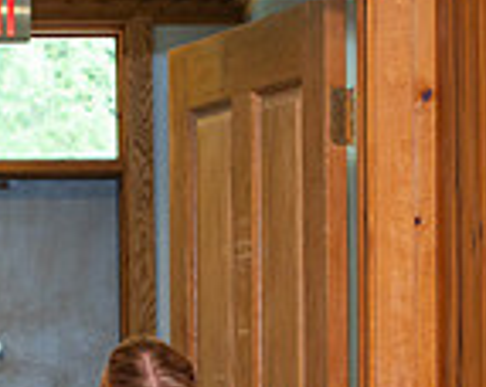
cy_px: 587
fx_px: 2629
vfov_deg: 8.2
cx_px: 196
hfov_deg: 10.6
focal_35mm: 183
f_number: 3.5
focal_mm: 35
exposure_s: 1/200
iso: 800
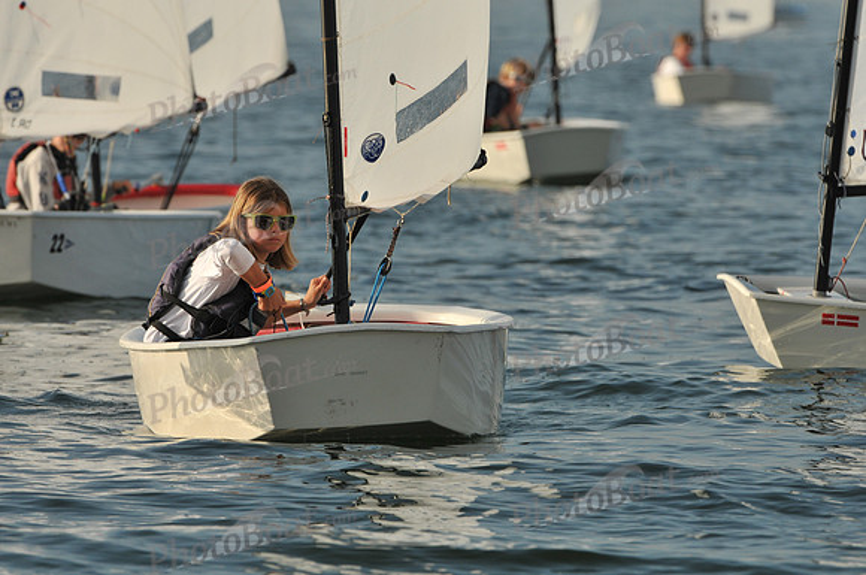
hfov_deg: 3.4
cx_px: 433
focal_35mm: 600
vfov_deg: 2.3
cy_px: 288
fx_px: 14413
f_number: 9
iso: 200
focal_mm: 400
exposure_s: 1/800
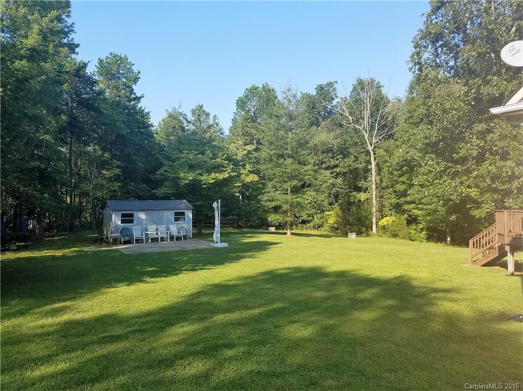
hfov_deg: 67.3
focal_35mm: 26
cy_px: 196
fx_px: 393
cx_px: 262
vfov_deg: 53.0
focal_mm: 4.2
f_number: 1.7
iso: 50
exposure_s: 1/1088
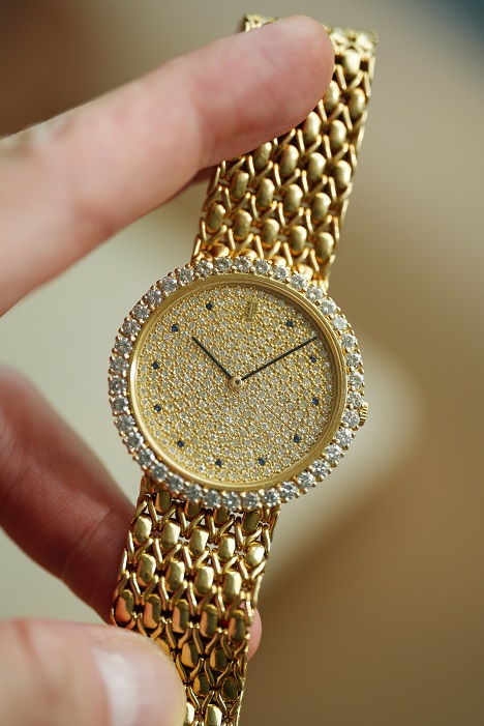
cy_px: 363
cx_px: 242
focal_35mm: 105
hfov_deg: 13.1
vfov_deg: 19.4
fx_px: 2115
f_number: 2.8
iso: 500
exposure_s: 1/250
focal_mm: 105
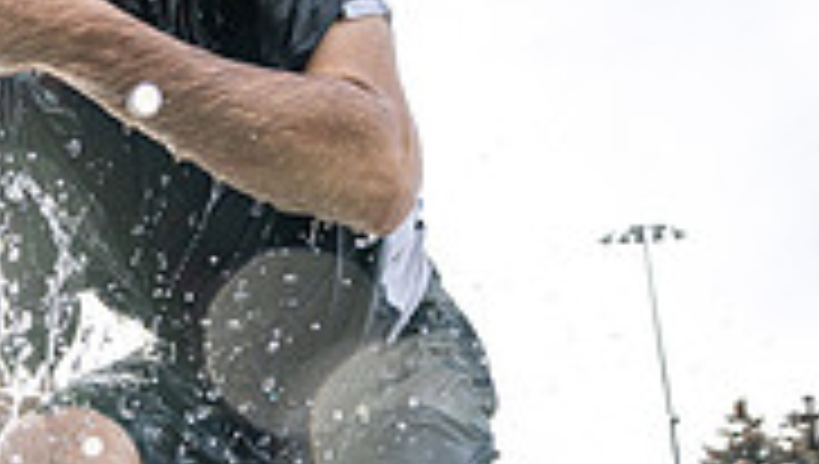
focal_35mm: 50
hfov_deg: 39.4
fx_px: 1087
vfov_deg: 23.5
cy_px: 412
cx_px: 144
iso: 250
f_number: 4
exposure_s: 1/1600
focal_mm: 15
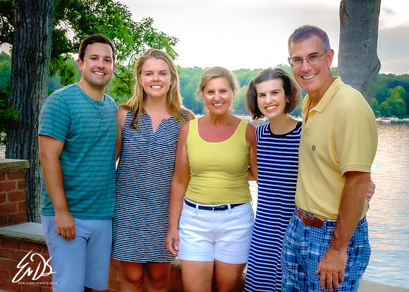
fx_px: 645
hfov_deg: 35.2
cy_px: 219
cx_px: 204
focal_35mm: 56
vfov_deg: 25.2
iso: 1000
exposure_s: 1/100
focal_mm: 12.63
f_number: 5
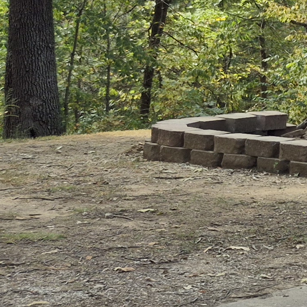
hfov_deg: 11.3
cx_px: 832
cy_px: -23
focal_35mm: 115
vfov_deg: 14.8
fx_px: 1154
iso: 25
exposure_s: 1/598
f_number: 1.8
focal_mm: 5.4
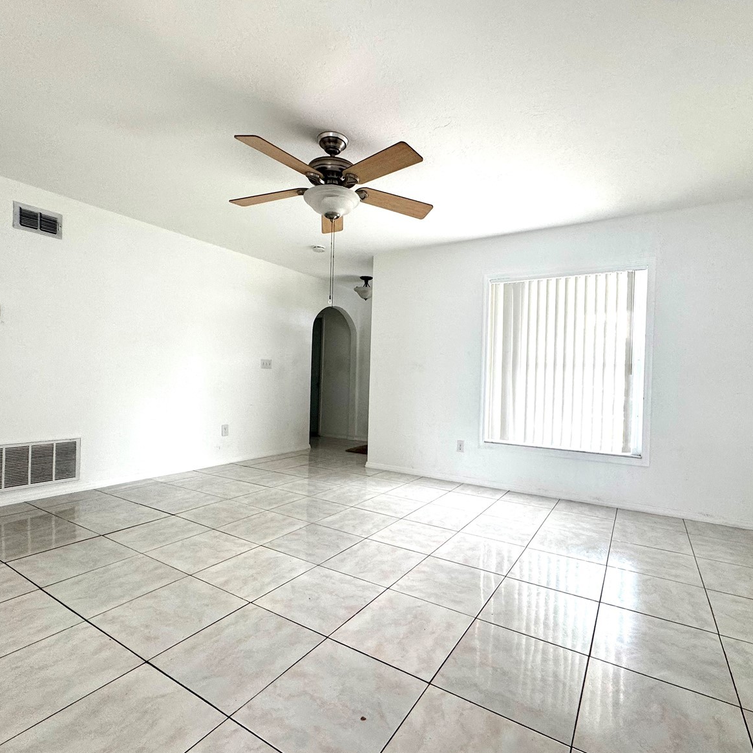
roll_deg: -1.5
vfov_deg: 84.0
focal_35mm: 17
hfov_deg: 83.9
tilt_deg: +0.9
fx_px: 418
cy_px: 383
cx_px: 399
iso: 160
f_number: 2.2
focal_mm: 2.22
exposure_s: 1/120
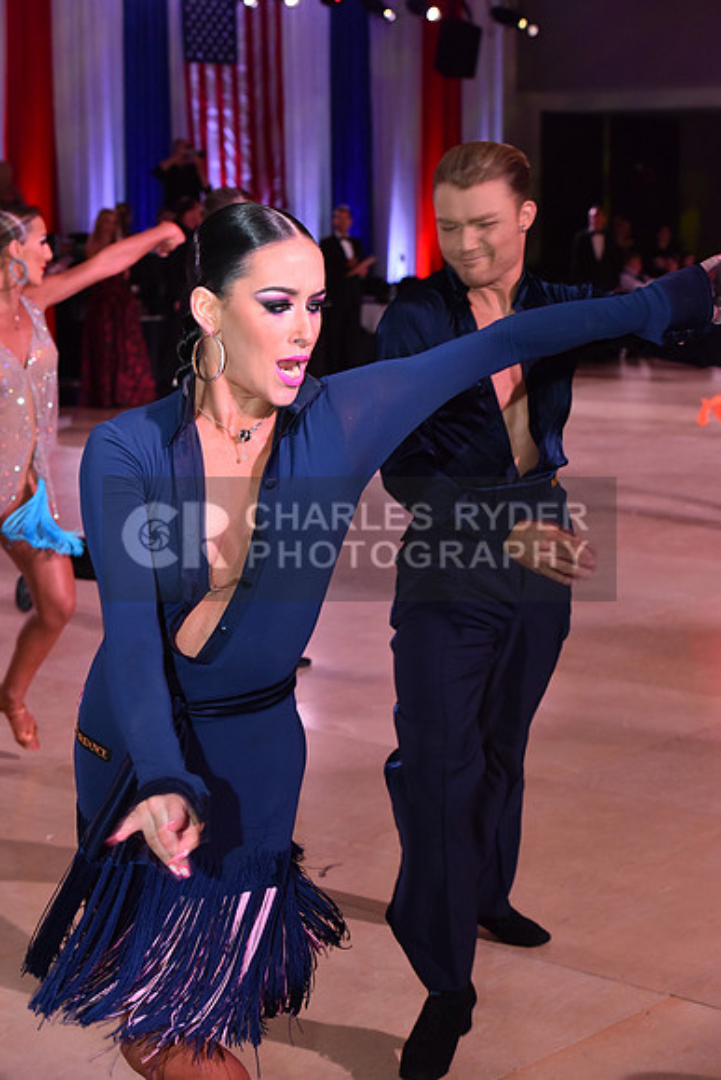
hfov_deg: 19.5
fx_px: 2101
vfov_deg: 28.8
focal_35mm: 70
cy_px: 540
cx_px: 360
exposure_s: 1/320
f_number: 6.3
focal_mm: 70
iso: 2500
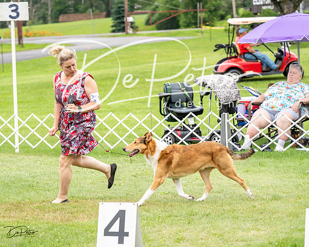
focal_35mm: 158
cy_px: 124
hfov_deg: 12.2
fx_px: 1445
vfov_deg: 9.8
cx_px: 140
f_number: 5
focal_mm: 128
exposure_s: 1/800
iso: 400
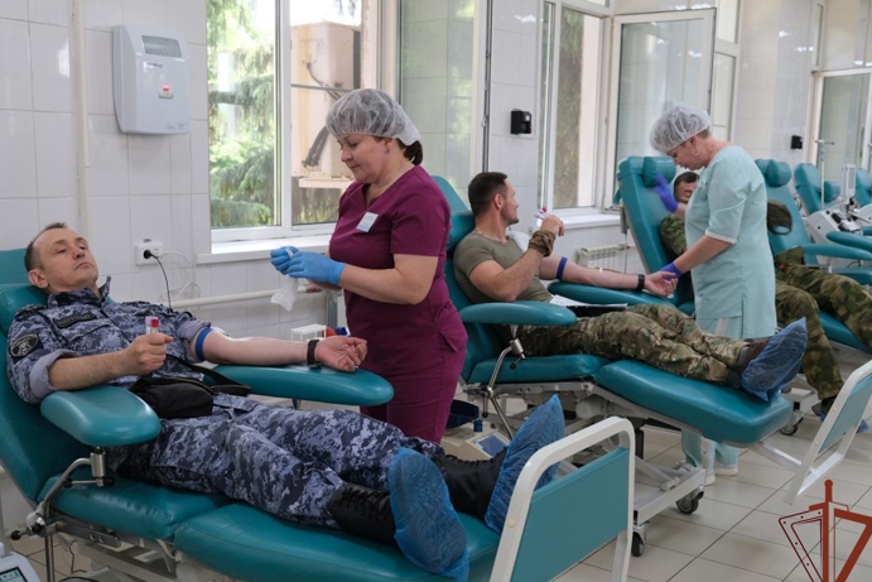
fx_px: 921
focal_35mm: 38
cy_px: 313
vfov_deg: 35.1
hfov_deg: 50.7
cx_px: 413
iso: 320
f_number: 3.6
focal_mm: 23.3
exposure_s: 1/60
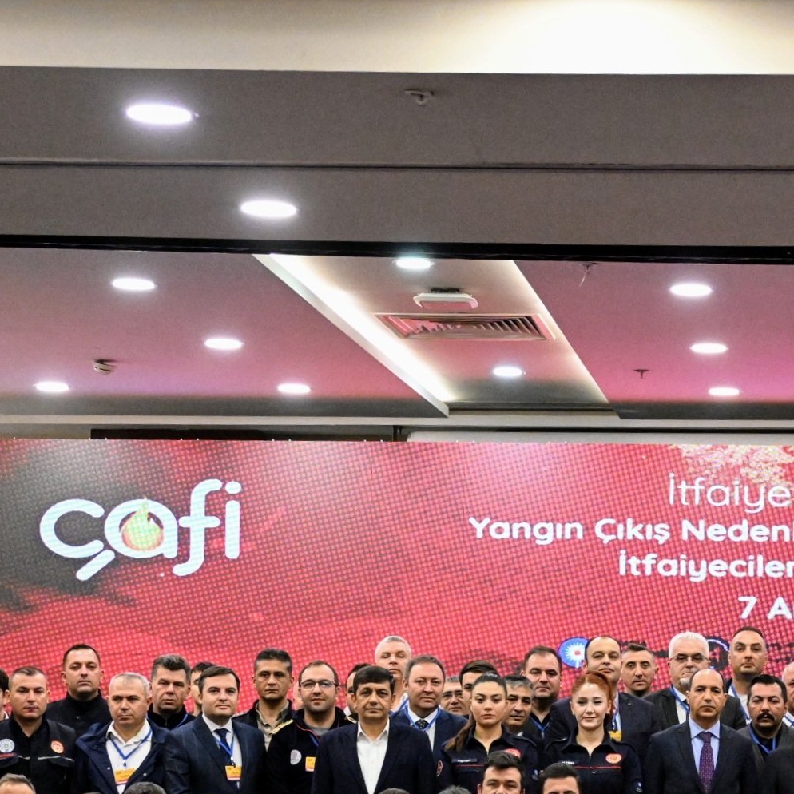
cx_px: 807
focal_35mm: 97
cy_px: 717
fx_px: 2517
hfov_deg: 17.5
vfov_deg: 17.7
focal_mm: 36
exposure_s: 1/323
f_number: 3.2
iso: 5000
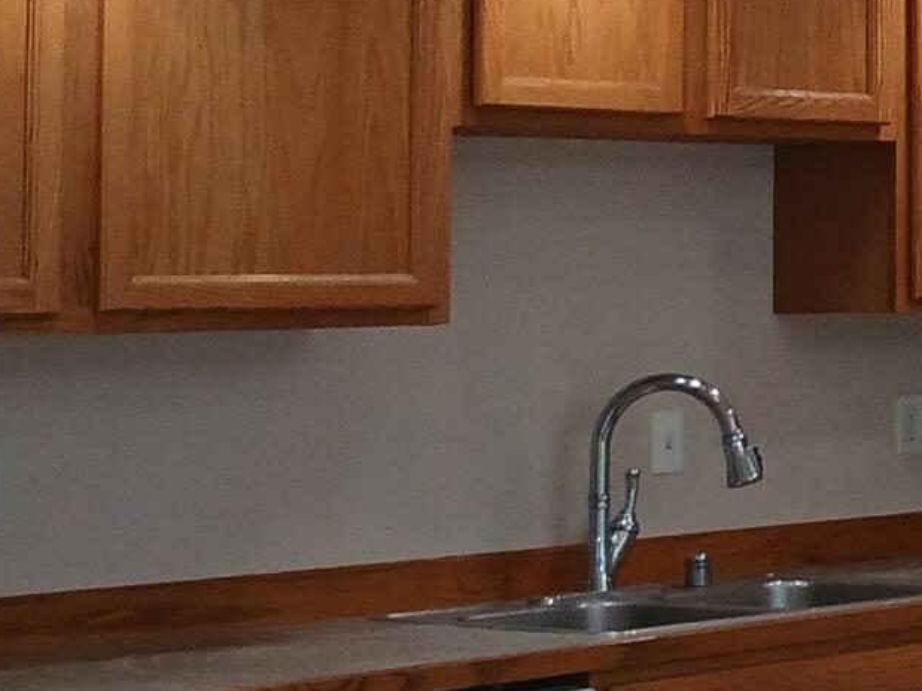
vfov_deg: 11.7
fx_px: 3355
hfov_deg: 13.0
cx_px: 2000
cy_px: 57
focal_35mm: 126
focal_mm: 3.98
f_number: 1.8
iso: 125
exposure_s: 1/60
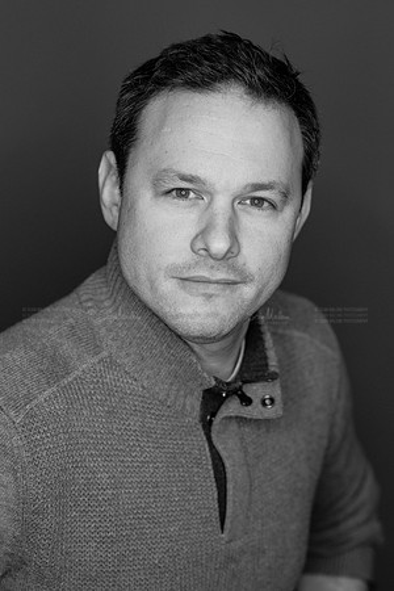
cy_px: 296
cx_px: 197
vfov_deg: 23.9
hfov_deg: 16.1
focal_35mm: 85
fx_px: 1395
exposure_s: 1/400
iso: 2000
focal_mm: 85
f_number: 3.5
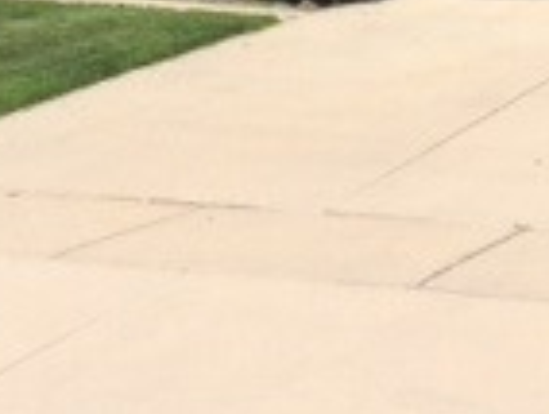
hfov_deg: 14.5
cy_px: -217
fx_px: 2145
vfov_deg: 10.6
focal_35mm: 135
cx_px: 437
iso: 40
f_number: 2.2
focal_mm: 4.12
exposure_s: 1/3165
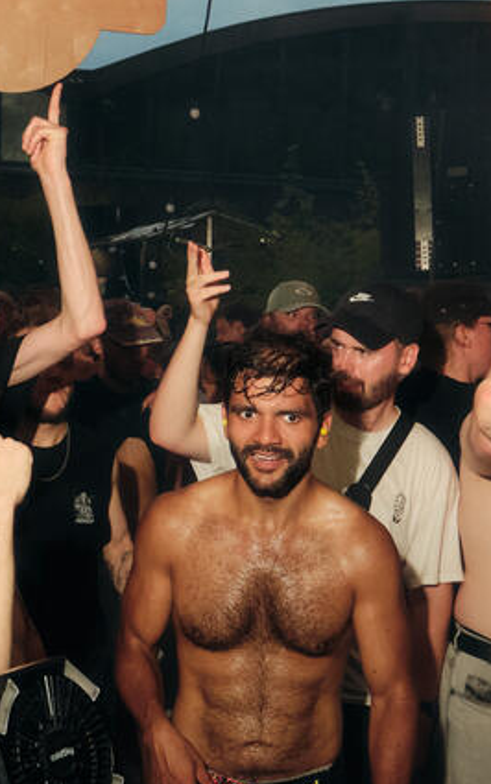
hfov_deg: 18.8
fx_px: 1476
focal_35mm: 69
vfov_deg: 29.6
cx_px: 170
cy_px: 511
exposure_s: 1/180
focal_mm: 16
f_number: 7.1
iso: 3200
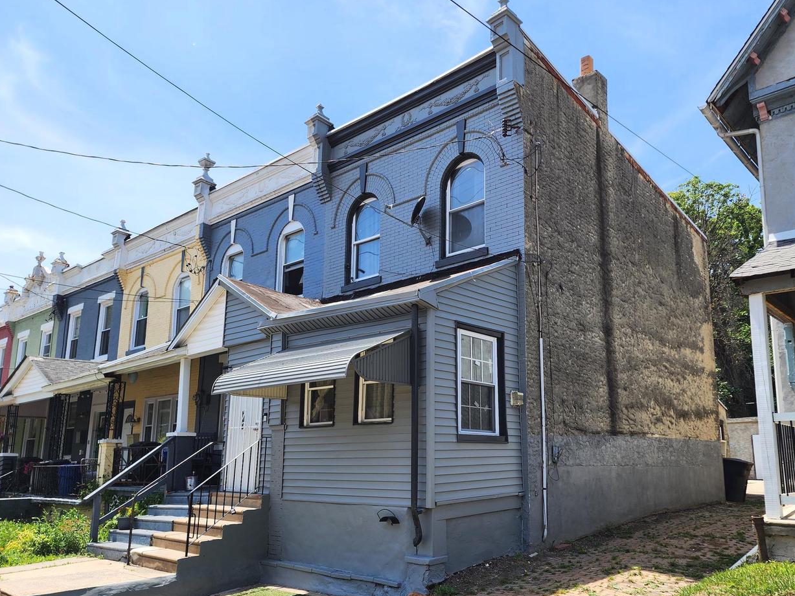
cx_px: 450
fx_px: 620
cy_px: 347
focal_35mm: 27
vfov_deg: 51.1
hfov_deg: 65.1
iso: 12
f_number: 1.8
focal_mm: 6.4
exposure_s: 1/809
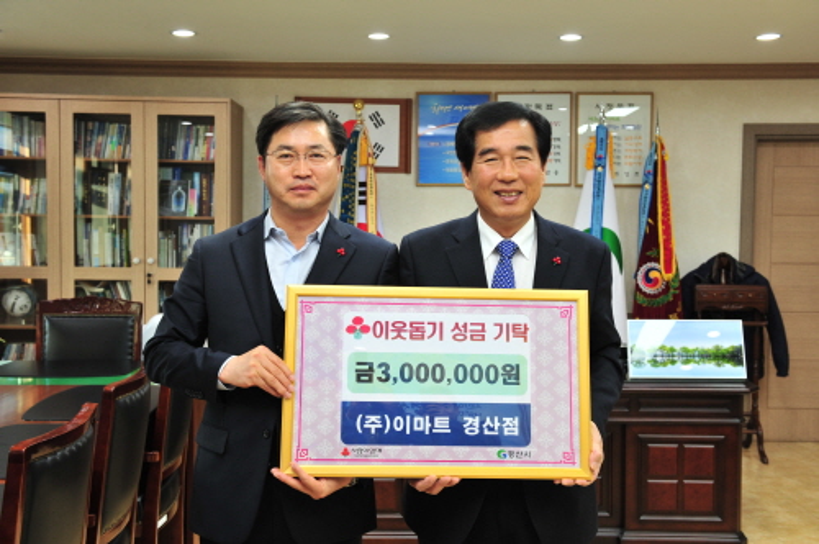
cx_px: 410
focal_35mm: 42
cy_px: 272
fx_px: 954
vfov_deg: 31.8
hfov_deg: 46.5
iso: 800
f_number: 5.6
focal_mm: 42
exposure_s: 1/60
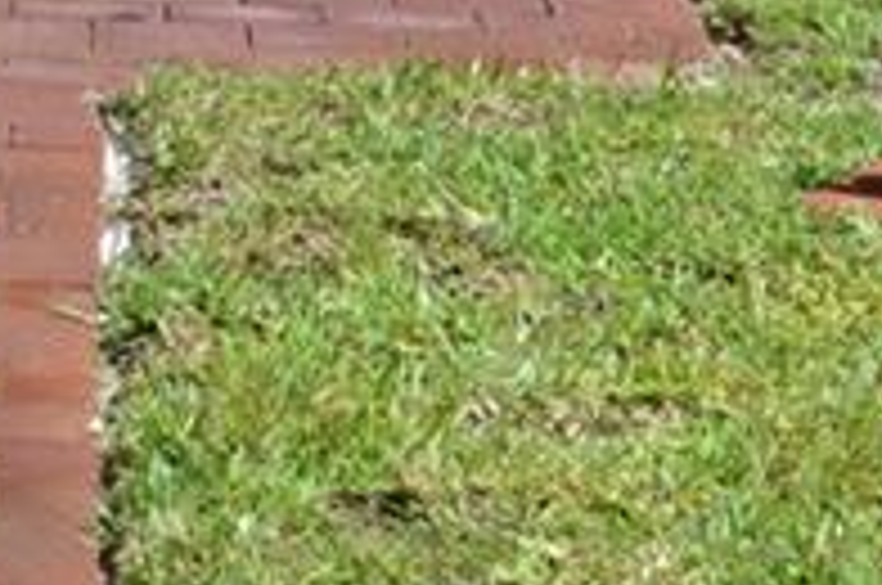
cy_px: -855
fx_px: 4990
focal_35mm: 204
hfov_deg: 9.9
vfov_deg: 6.4
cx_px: -207
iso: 100
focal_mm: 26
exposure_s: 1/200
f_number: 7.1
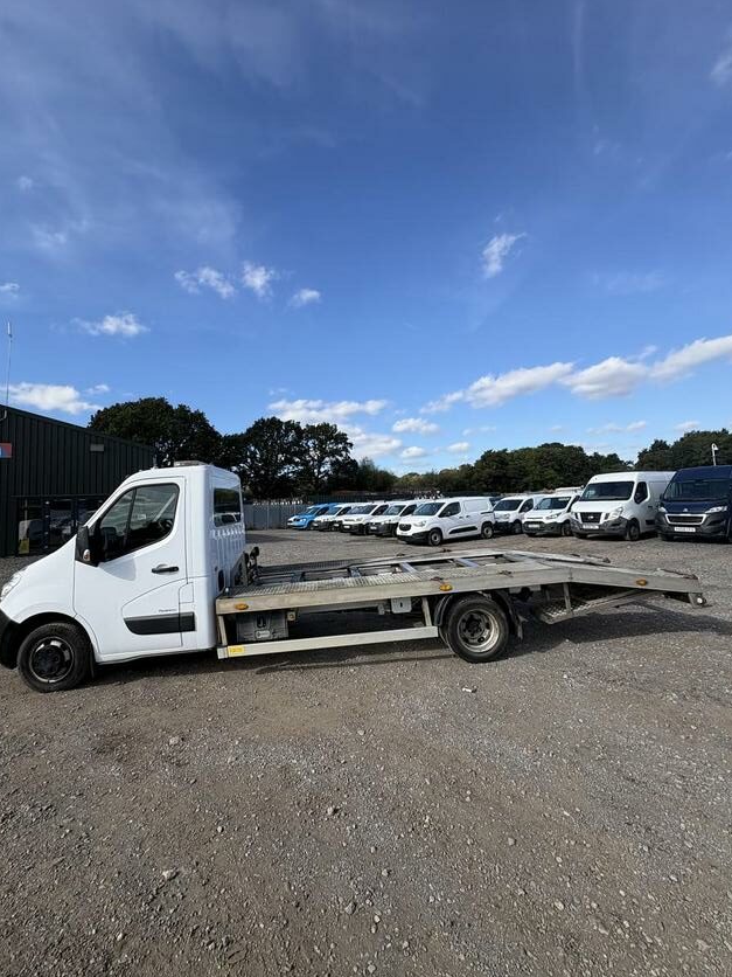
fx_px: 423
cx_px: 347
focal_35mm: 15
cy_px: 465
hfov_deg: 81.7
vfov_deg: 98.1
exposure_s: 1/1567
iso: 50
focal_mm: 2.22
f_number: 2.2
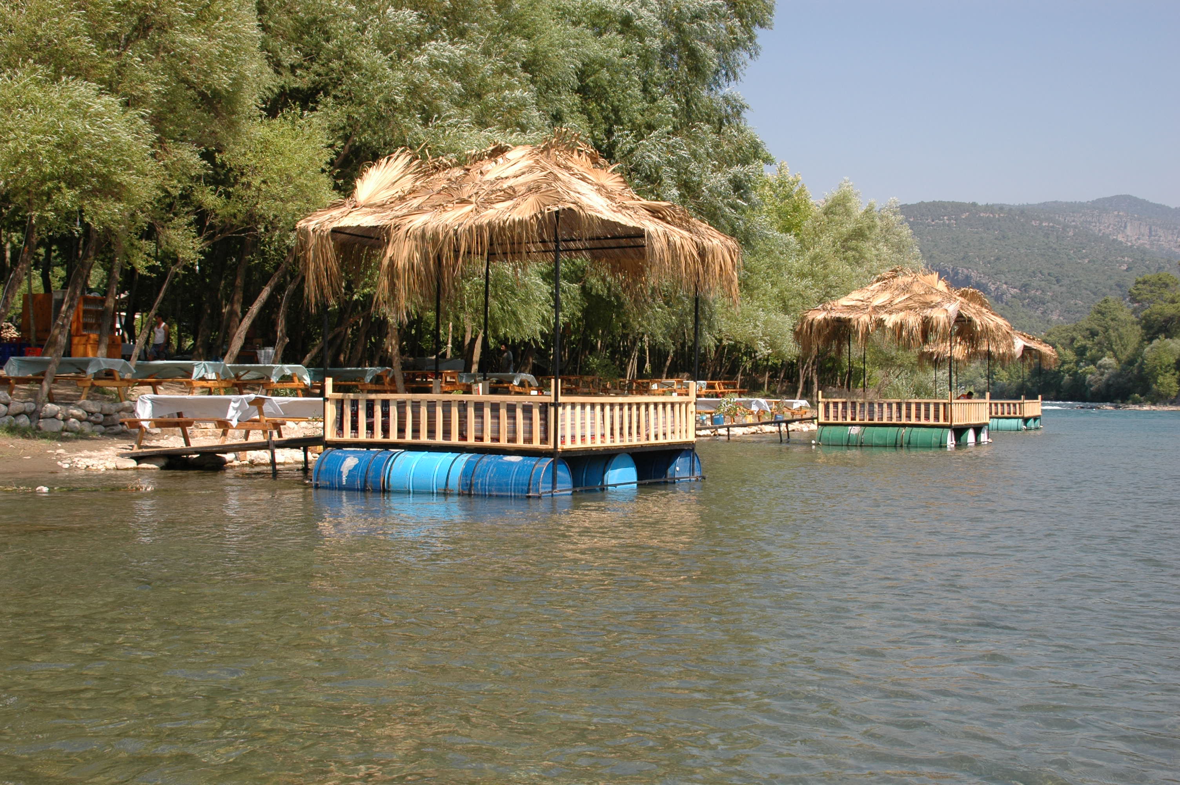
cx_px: 590
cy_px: 392
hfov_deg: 46.4
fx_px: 1375
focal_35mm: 42
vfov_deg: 31.8
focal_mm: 28
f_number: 8
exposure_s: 1/250
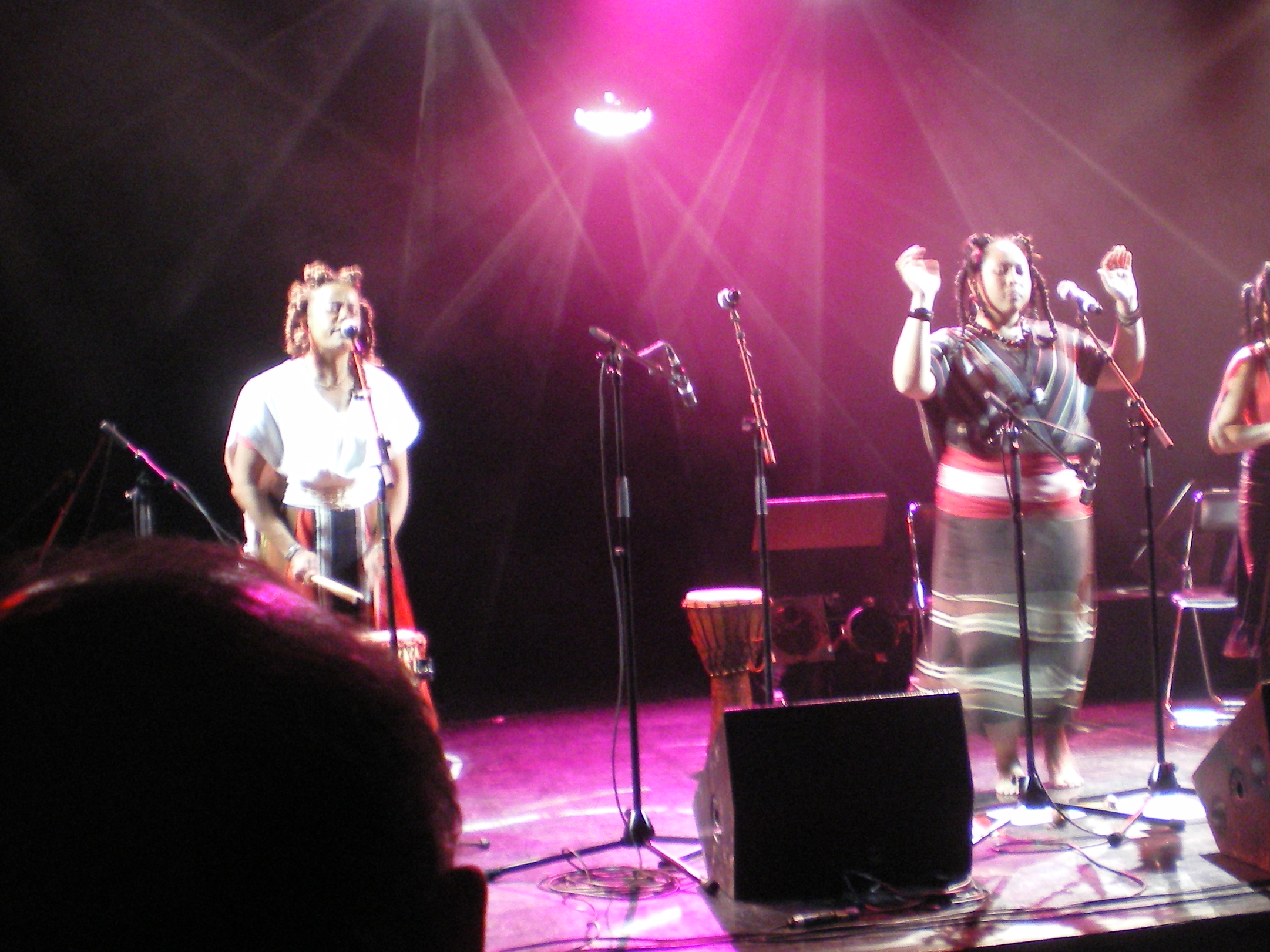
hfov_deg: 35.3
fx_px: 1981
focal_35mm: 54
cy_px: 412
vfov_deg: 27.0
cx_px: 824
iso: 400
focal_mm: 6.3
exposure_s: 1/8
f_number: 3.1
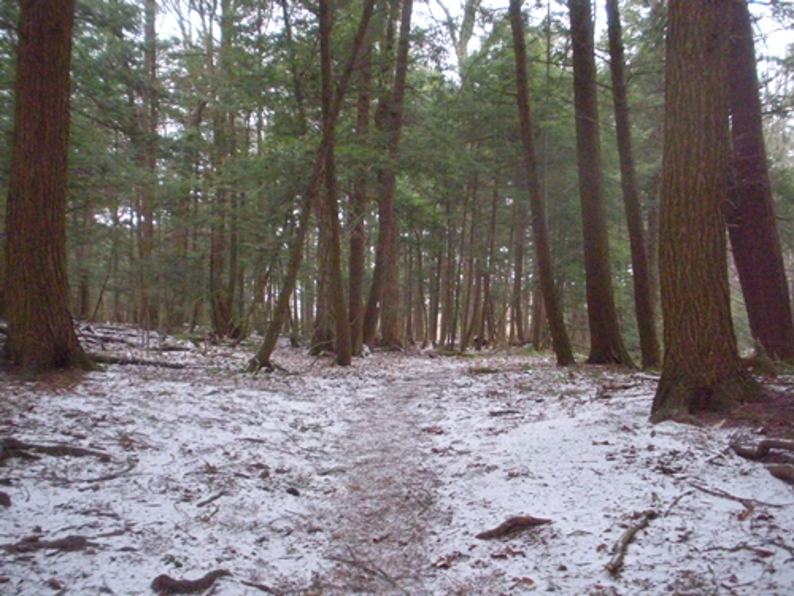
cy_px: 298
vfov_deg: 39.7
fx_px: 826
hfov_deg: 51.4
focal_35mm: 36
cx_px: 397
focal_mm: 6.3
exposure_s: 1/129
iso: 1377
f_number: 3.5
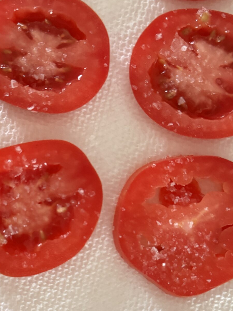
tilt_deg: -88.1
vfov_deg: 37.1
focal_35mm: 51
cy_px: 207
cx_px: 71
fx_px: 458
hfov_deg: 28.3
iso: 800
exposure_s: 1/60
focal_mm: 6.76
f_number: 1.78
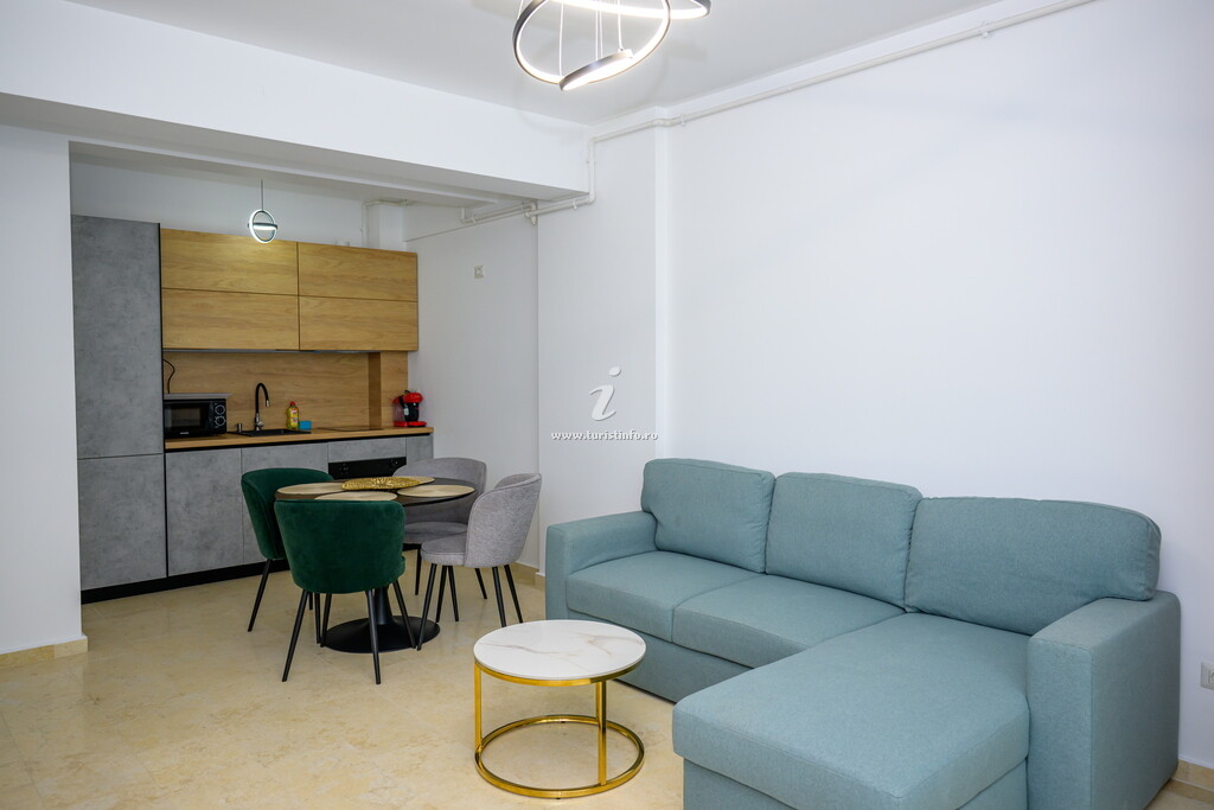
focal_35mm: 24
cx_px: 607
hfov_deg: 72.6
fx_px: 826
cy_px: 405
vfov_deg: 52.2
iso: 640
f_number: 4
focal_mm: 24.5
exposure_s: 1/250
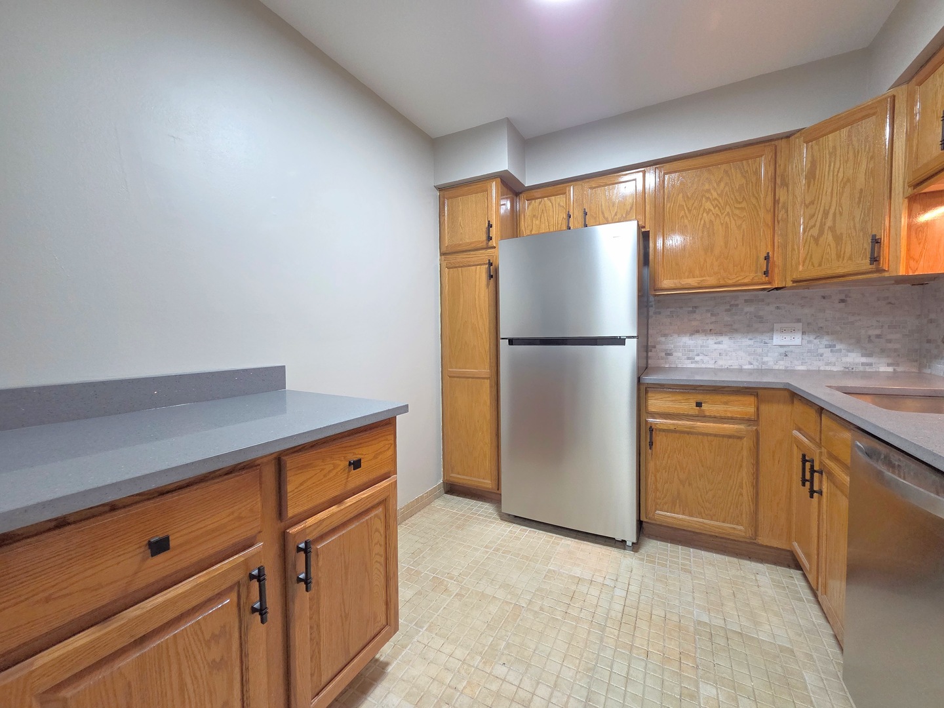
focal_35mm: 13
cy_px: 354
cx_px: 472
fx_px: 355
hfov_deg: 106.2
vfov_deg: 89.9
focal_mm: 2.2
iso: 320
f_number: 2.2
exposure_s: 1/60
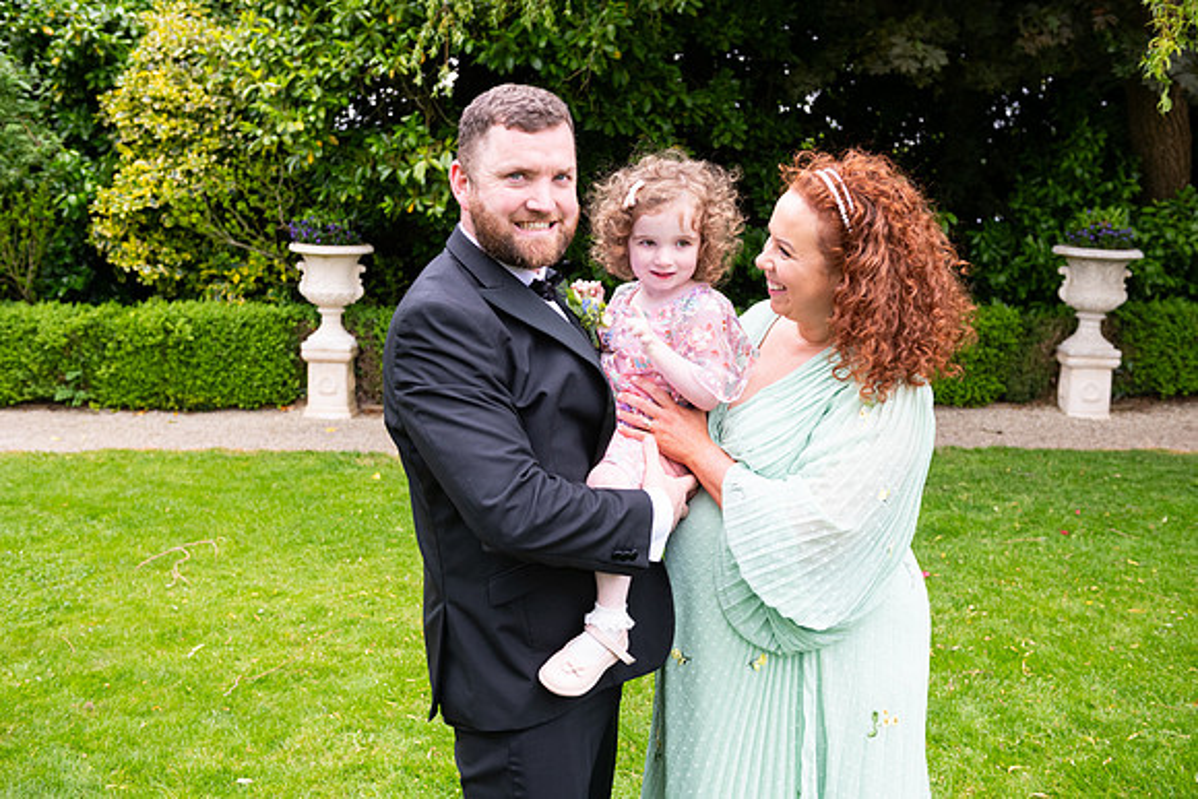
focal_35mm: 40
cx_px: 599
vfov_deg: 33.4
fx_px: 1331
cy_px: 400
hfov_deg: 48.4
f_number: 5
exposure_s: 1/200
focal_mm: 40
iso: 400
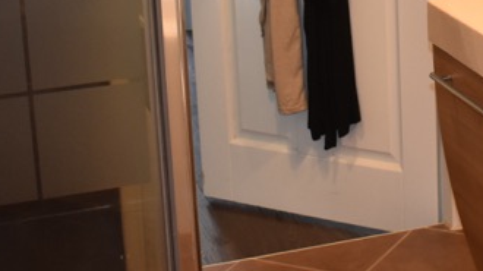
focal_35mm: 103
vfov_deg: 11.5
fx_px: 1318
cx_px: 441
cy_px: -56
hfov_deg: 20.3
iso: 800
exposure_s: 1/60
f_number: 4
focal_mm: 18
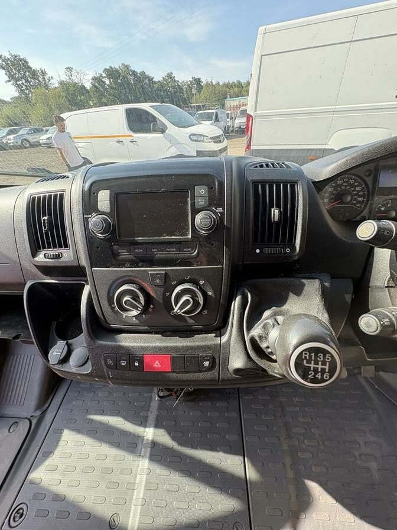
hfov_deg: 85.7
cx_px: 198
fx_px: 214
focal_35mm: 14
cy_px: 265
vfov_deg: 102.1
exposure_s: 1/140
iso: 100
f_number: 2.2
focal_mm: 2.22
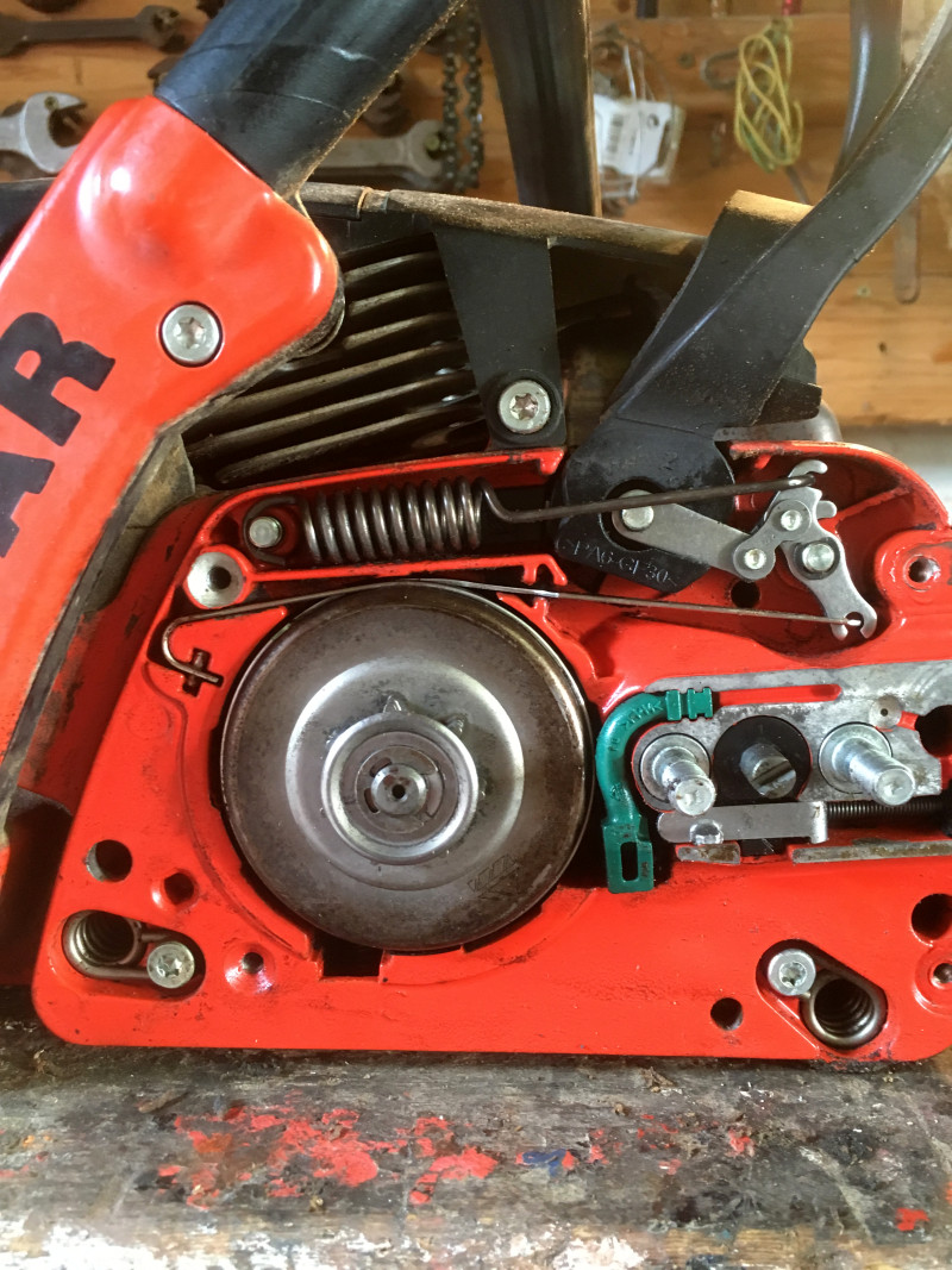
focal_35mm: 29
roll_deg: -0.4
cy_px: 635
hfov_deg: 48.2
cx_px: 476
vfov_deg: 61.7
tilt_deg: -4.7
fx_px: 1064
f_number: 2.2
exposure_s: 1/33
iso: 200
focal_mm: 4.15
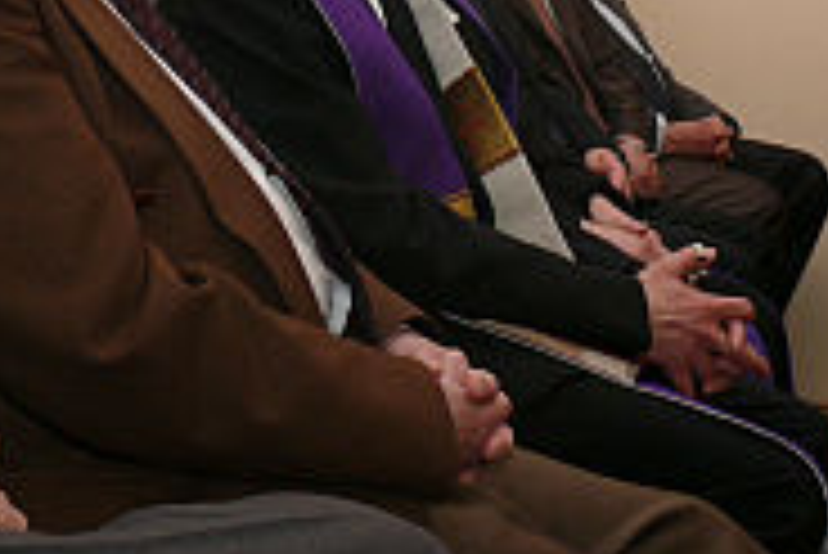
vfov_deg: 14.8
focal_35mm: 89
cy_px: -144
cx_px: 140
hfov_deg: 22.5
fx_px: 2049
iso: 100
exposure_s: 1/30
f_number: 2.8
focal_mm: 7.4
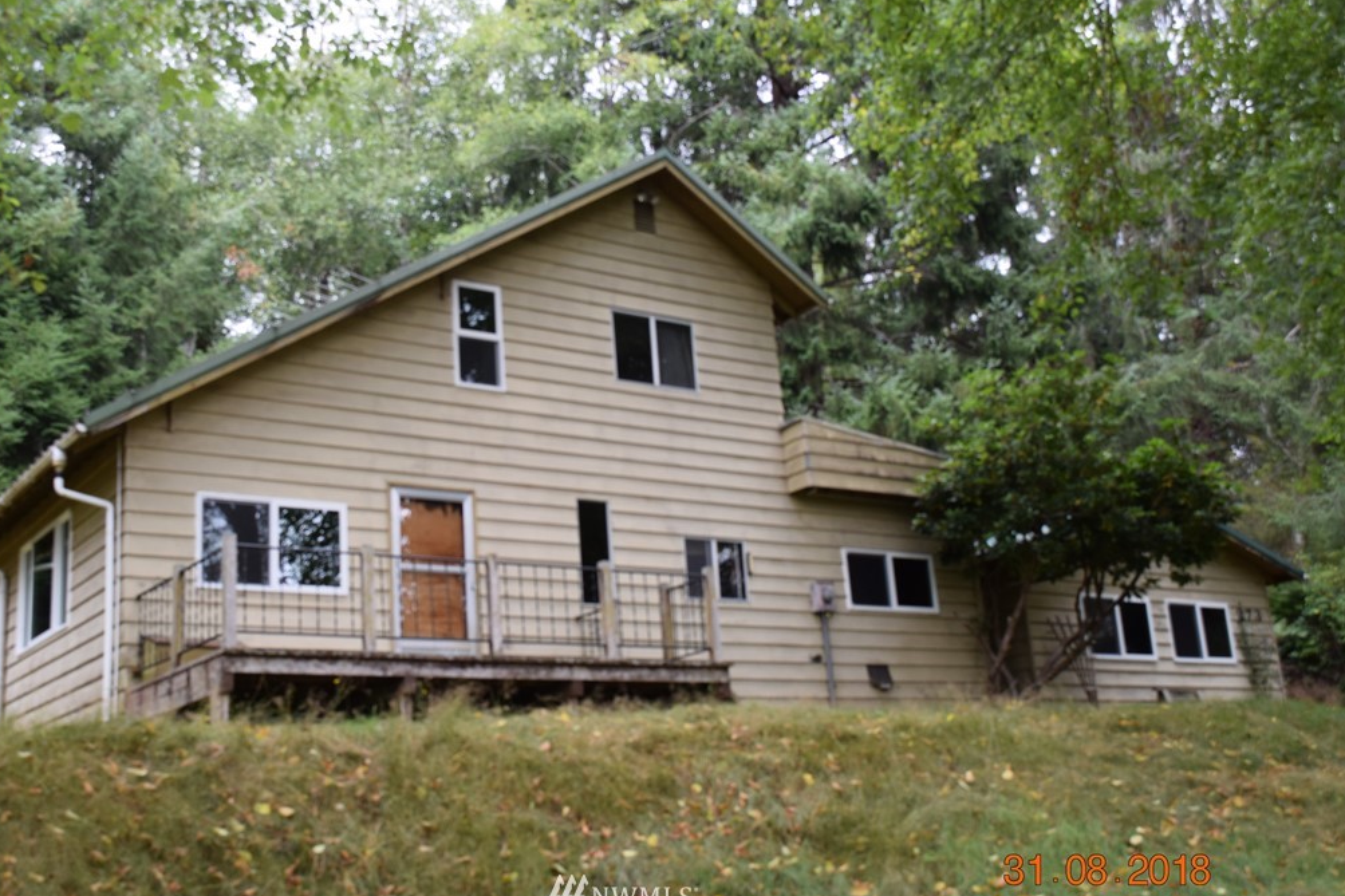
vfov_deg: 33.0
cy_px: 457
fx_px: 1514
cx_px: 624
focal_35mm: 41
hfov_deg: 47.9
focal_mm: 25
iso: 400
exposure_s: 1/160
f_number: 6.3
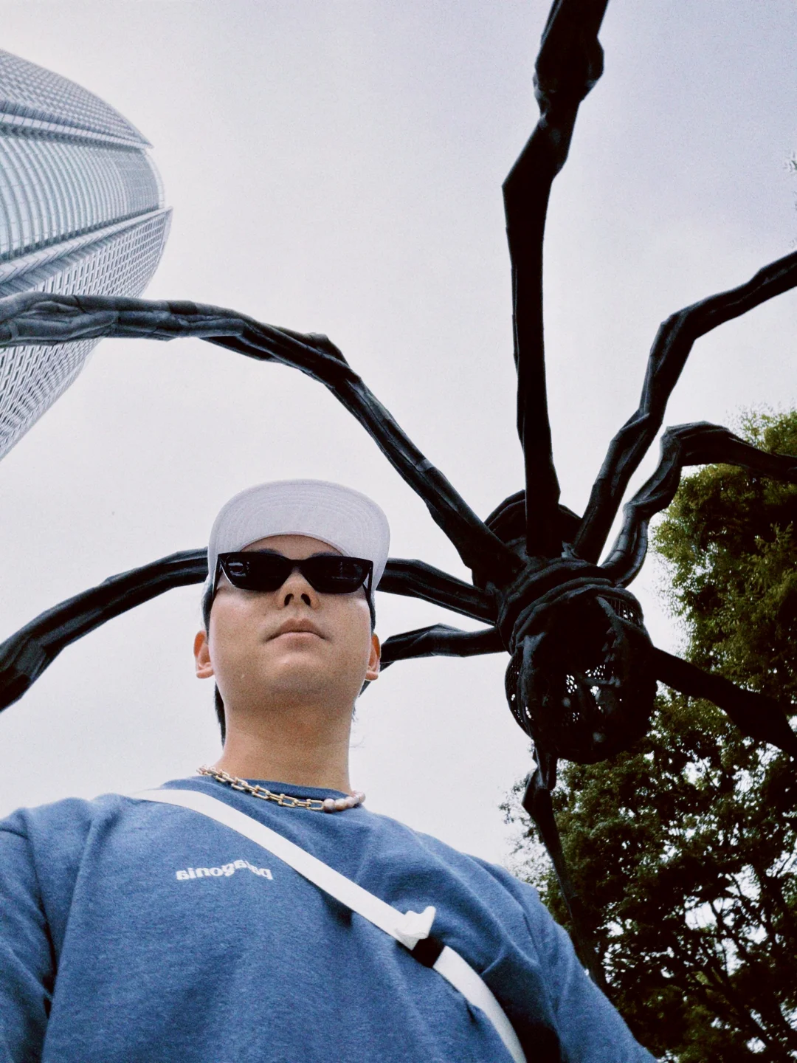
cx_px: 398
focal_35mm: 23
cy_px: 532
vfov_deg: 73.9
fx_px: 706
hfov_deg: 58.9
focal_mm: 2.71
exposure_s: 1/3367
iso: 32
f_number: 1.9
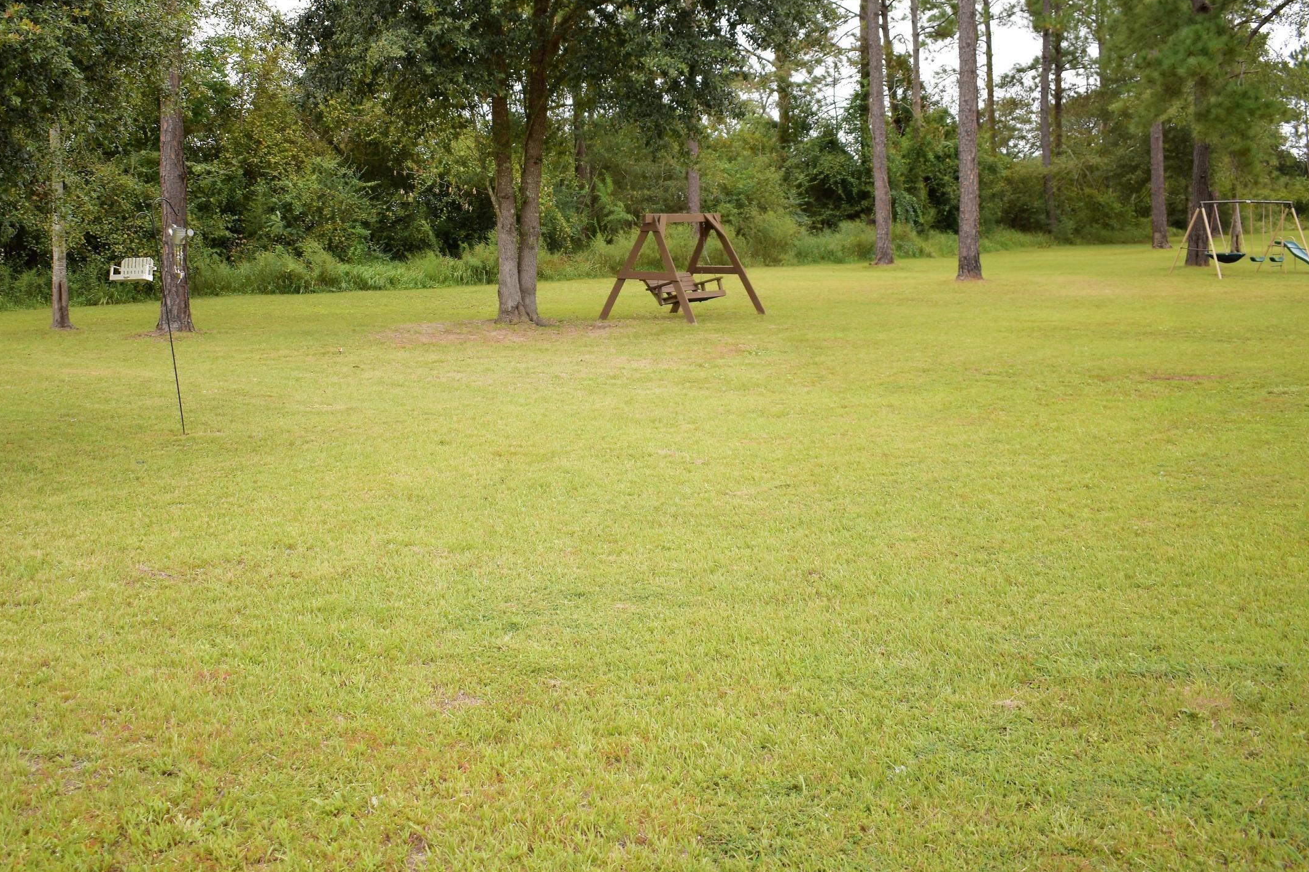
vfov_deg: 34.6
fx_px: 1382
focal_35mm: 38
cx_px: 545
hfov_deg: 50.5
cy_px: 271
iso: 100
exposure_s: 1/100
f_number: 4
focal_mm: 18
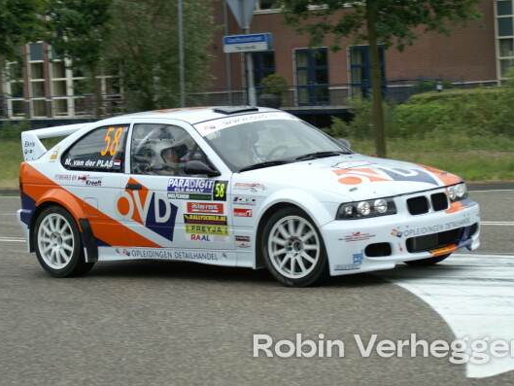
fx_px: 1820
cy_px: 193
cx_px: 264
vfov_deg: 12.1
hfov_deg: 16.1
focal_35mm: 123
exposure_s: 1/200
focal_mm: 75
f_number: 8
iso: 100
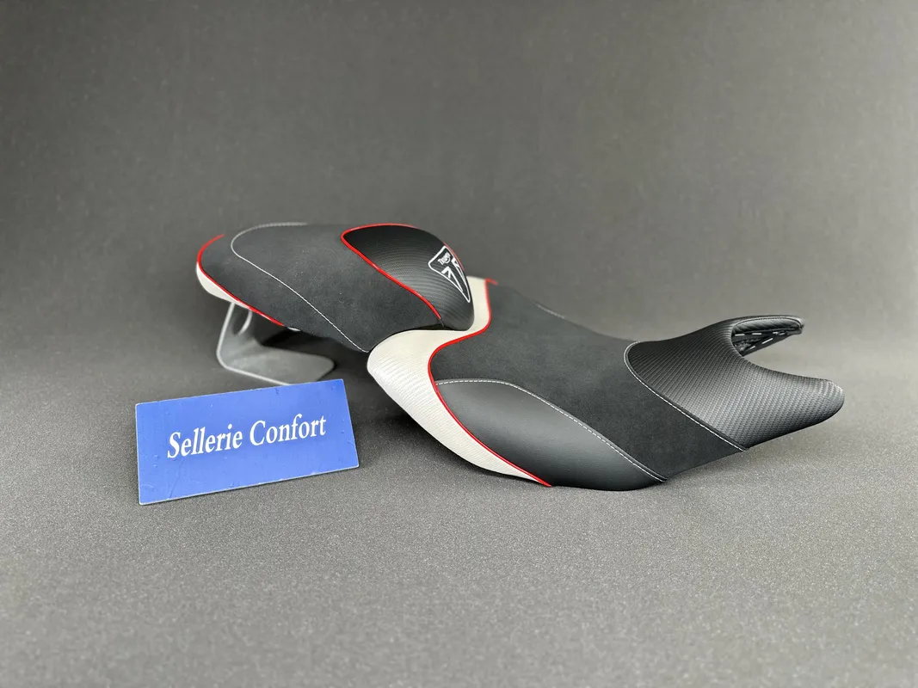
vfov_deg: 56.8
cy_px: 344
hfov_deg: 71.6
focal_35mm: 24
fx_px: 636
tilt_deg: -23.4
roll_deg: -1.5
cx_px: 459
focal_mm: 6.86
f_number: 1.78
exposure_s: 1/100
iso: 100
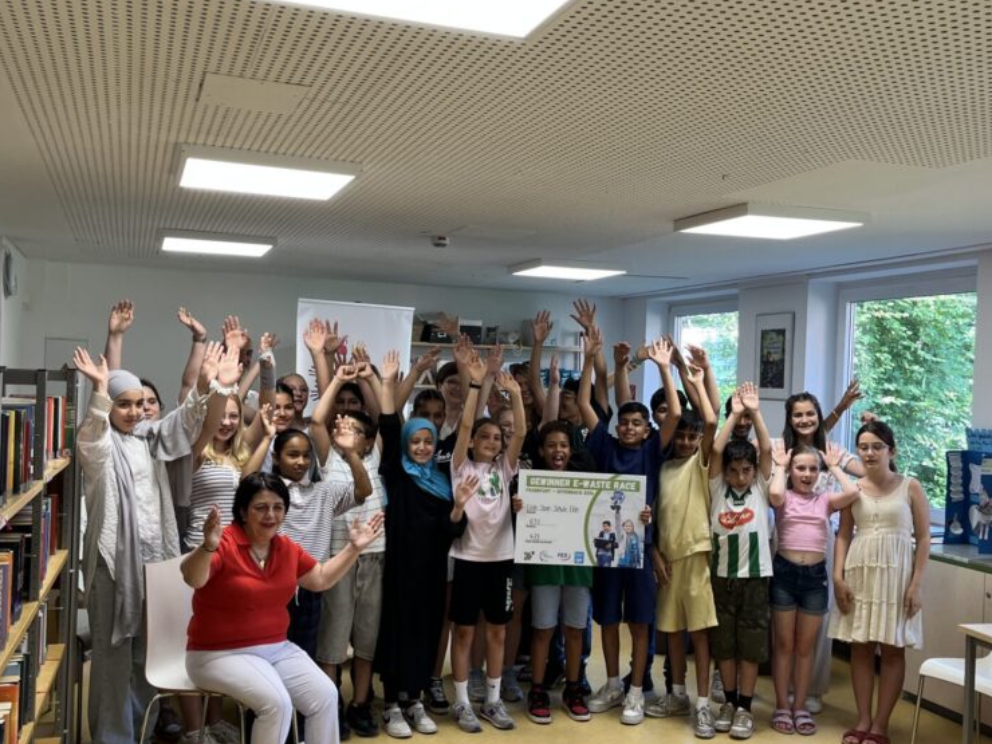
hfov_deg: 51.4
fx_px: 1032
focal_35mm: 36
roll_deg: -2.2
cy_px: 397
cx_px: 501
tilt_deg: +0.0
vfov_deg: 39.6
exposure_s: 1/100
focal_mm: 5.1
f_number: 1.6
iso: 80
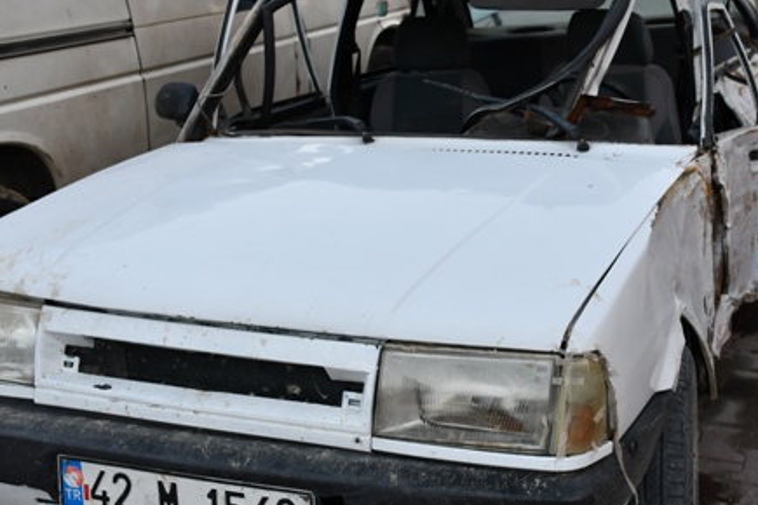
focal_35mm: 53
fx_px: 1116
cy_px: 232
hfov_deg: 37.1
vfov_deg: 25.5
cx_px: 516
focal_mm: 24
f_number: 5.6
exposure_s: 1/250
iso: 400
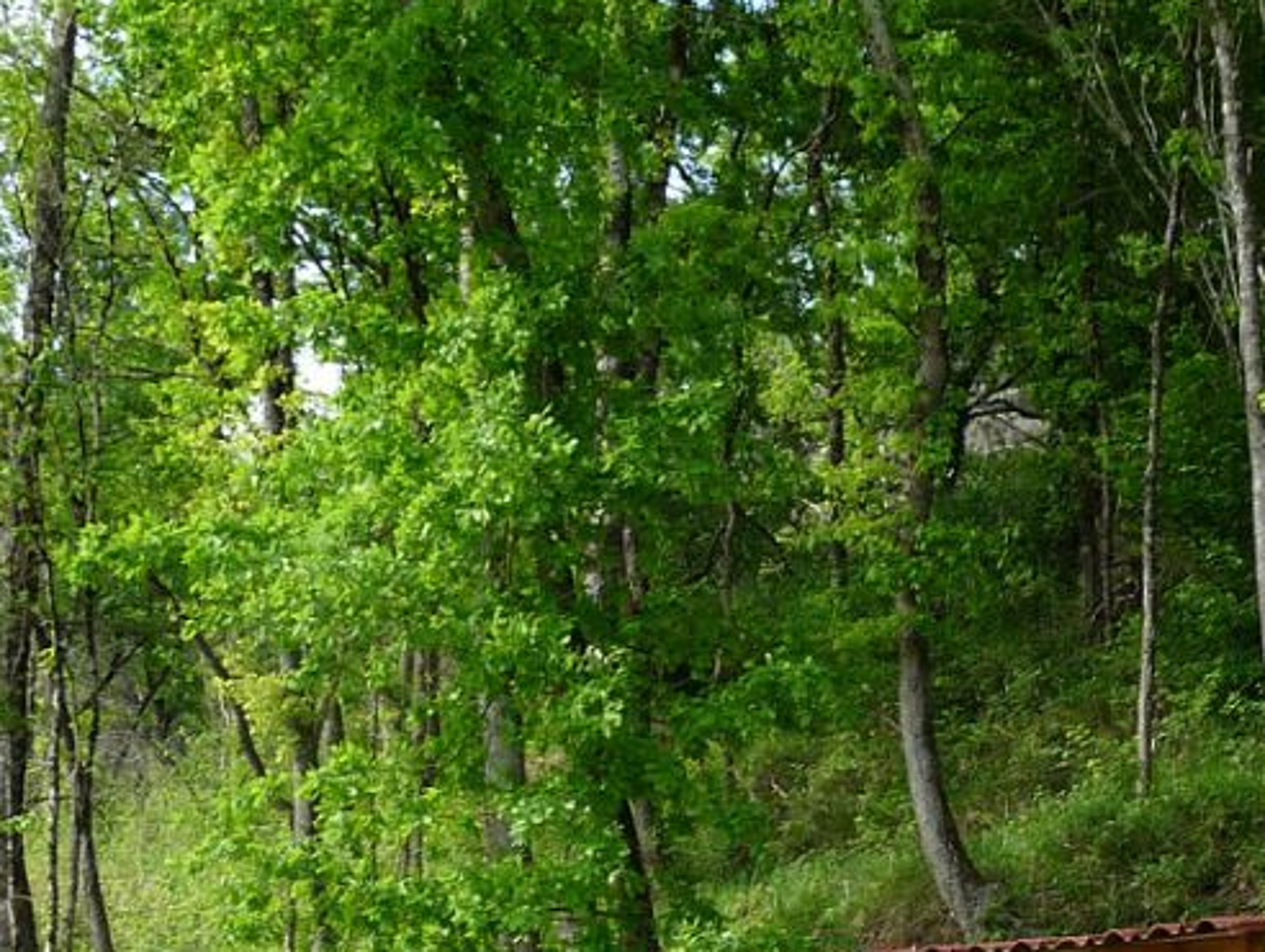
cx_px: 1324
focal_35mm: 94
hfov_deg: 20.1
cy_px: 1041
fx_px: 3438
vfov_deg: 15.4
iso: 100
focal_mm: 5.4
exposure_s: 1/160
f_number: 4
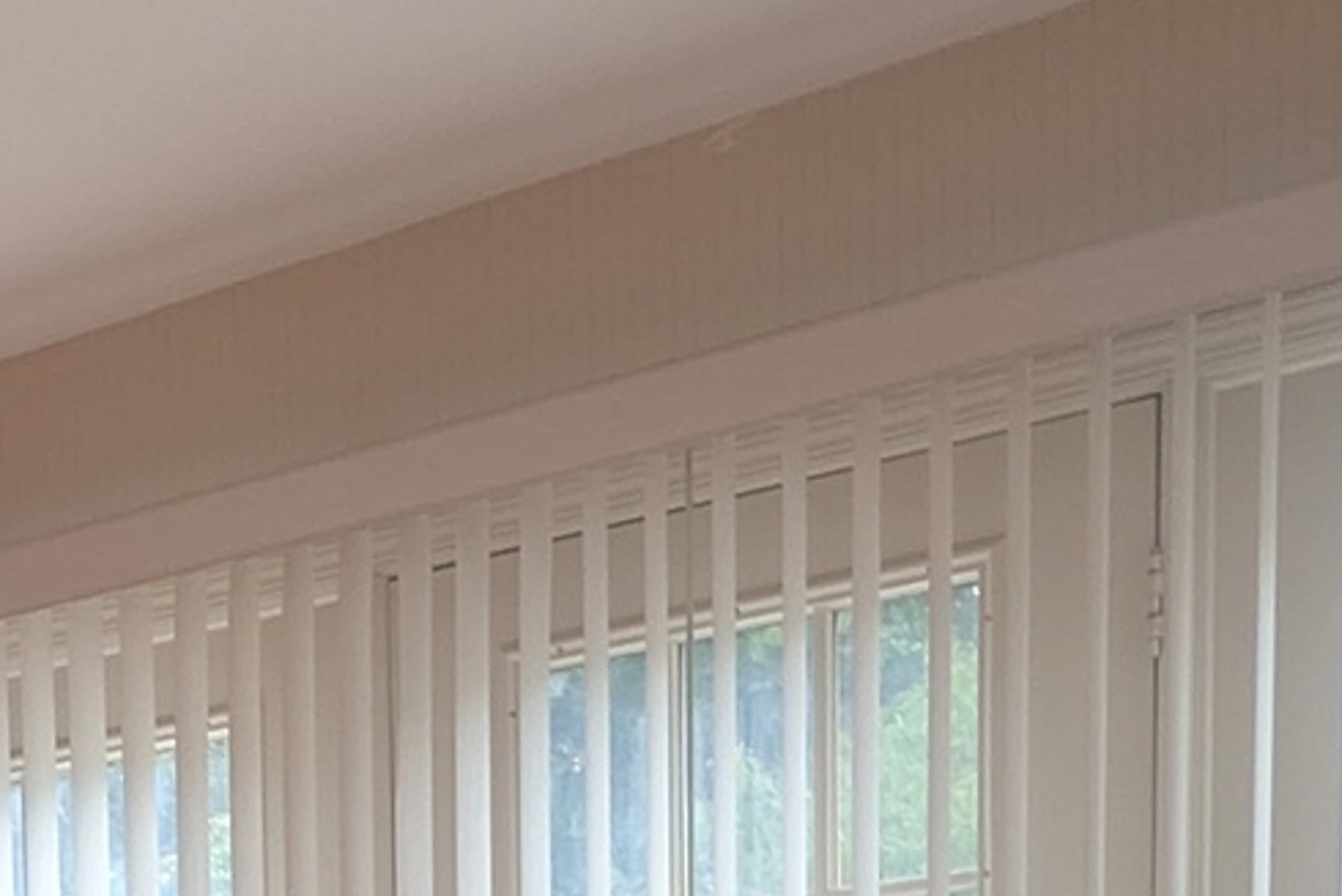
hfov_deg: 23.0
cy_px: 1792
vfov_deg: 14.5
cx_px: -425
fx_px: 2908
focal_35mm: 78
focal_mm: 2.02
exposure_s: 1/40
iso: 64
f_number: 1.7
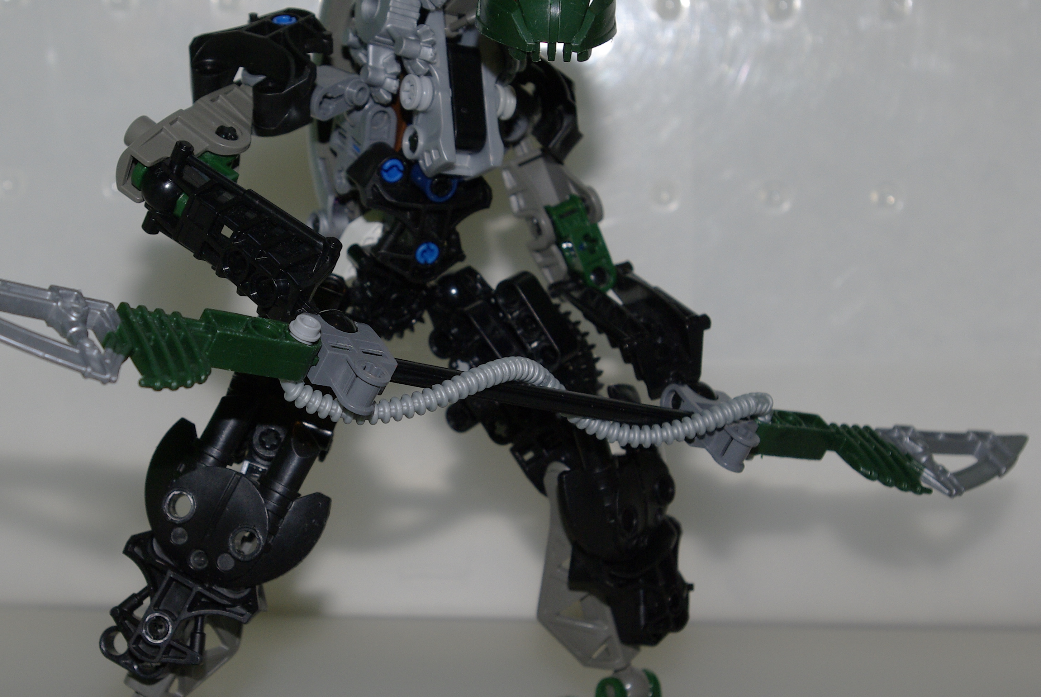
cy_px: 345
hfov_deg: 26.5
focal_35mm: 76
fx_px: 2200
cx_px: 400
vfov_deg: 18.0
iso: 400
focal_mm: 38
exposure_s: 1/60
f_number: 8
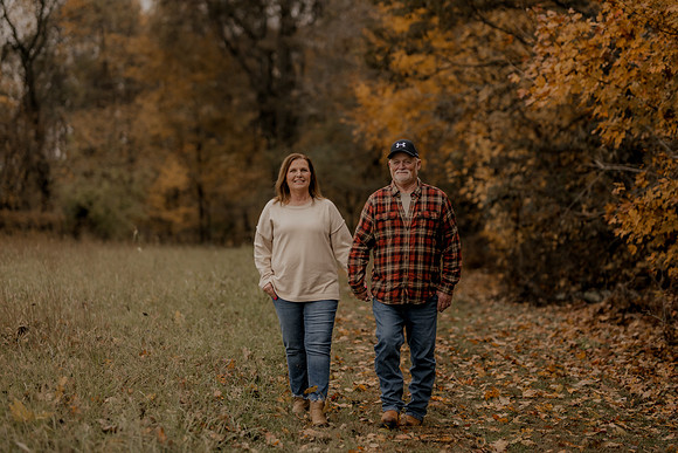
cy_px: 226
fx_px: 1601
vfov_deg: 16.1
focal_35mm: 85
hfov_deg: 23.9
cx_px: 339
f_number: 1.8
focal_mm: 85
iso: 250
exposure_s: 1/2500
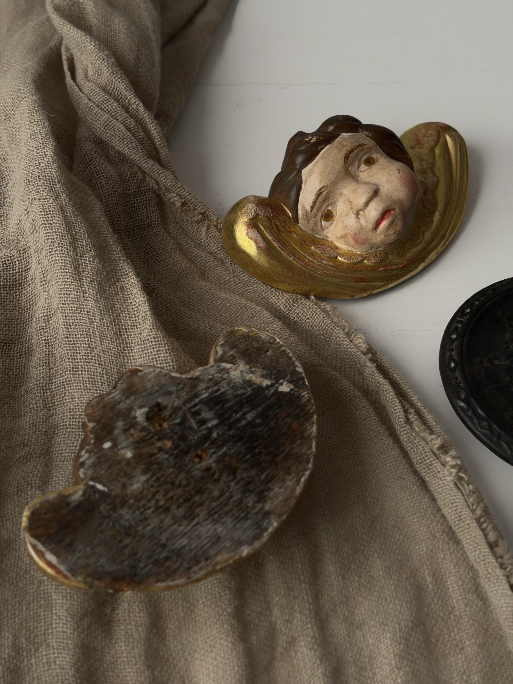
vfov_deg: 39.7
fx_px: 948
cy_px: 342
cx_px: 256
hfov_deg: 30.3
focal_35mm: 48
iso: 160
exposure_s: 1/60
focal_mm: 6.76
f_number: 1.78
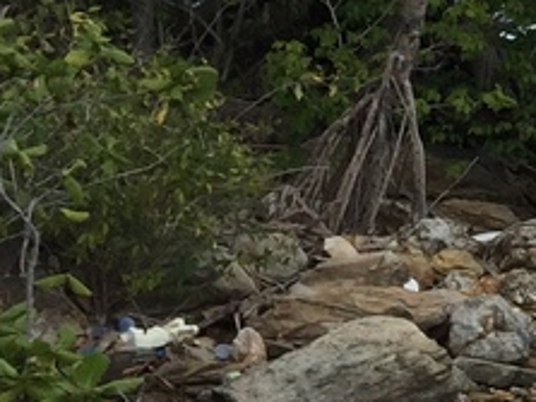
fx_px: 2414
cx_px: 1353
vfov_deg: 9.5
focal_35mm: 156
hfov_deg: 10.6
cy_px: 156
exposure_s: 1/2198
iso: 32
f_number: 2.2
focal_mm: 4.15
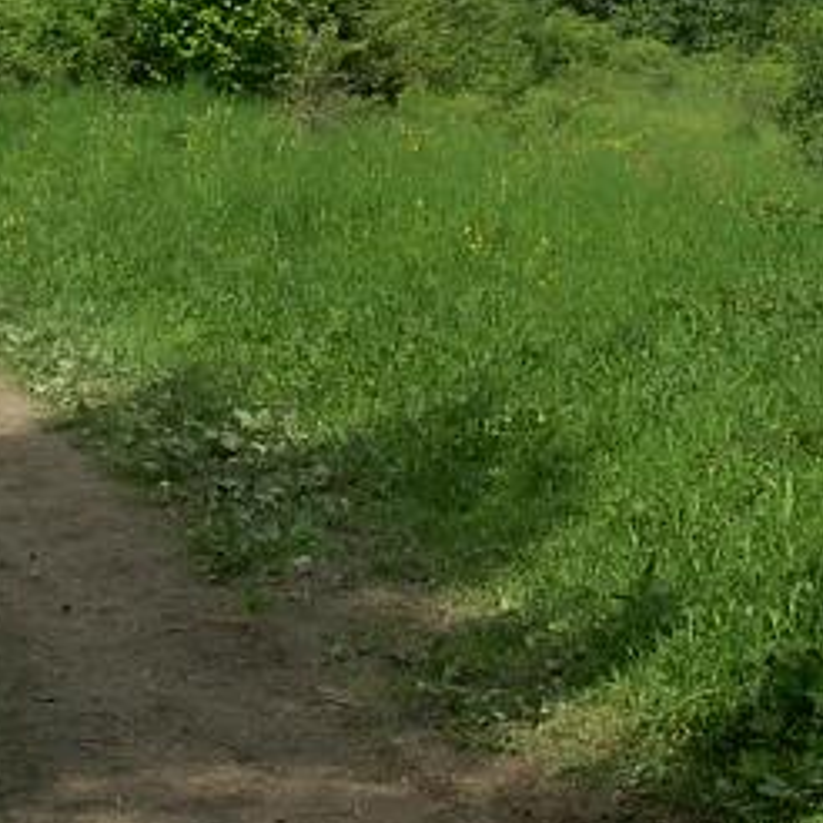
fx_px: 3362
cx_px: 669
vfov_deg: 13.5
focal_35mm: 125
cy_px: -224
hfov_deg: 13.9
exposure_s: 1/250
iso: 64
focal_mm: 8.7
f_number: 7.1
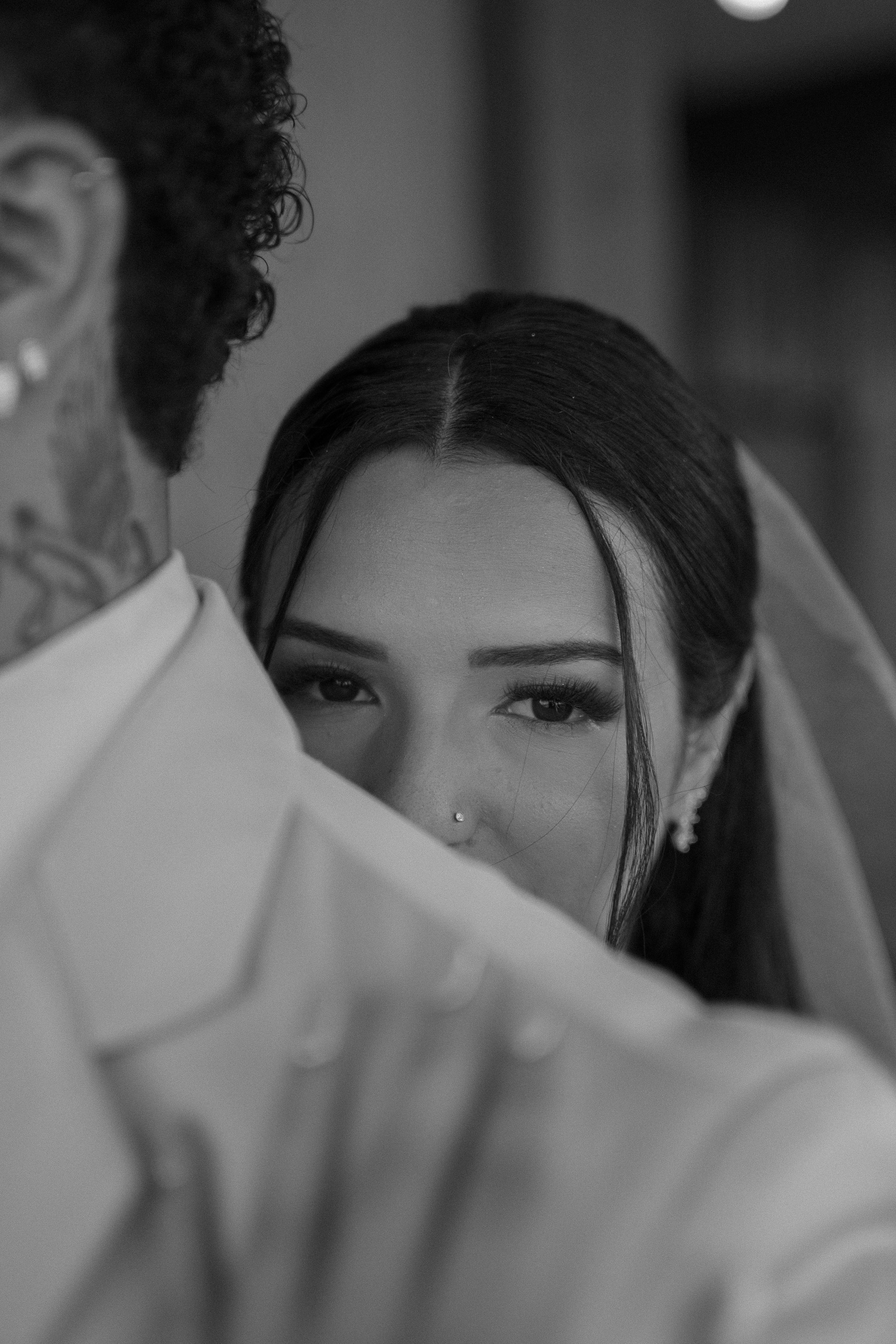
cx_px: 448
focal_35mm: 52
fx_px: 1941
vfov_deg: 38.2
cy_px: 672
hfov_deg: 26.0
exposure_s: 1/2000
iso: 250
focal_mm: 35
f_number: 1.4
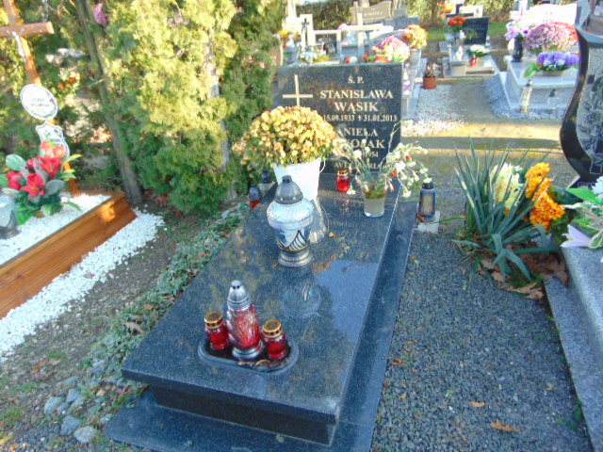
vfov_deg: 54.9
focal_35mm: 25
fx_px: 435
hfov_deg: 69.4
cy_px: 226
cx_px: 302
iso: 80
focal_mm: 4.5
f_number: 3
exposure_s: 1/60
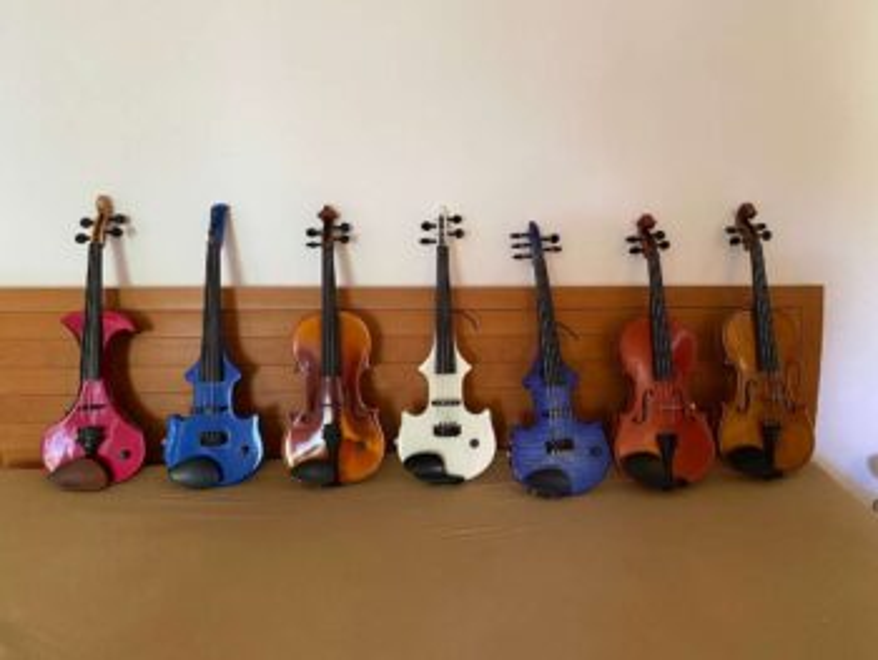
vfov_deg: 53.1
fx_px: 660
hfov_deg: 67.3
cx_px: 439
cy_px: 330
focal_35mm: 26
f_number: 1.8
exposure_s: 1/50
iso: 500
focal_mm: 4.25
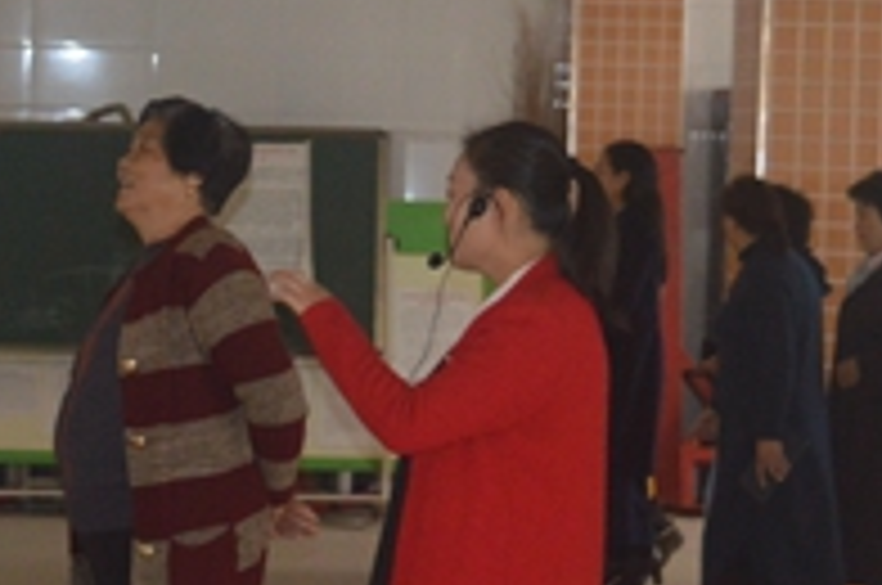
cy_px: 160
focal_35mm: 147
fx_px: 3596
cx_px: 144
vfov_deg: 9.3
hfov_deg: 13.9
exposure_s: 1/60
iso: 1000
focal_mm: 24
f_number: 4
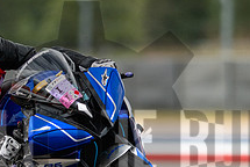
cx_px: 81
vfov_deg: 1.7
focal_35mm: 809
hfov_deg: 2.5
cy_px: 143
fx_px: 5626
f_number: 2
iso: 320
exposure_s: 1/5000
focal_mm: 200
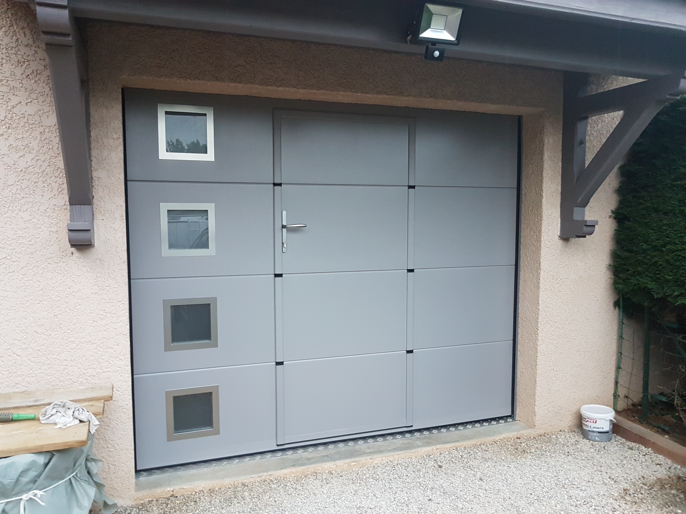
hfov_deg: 67.3
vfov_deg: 53.1
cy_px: 257
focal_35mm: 26
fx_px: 515
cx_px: 343
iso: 250
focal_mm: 4.2
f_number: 1.7
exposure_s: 1/25
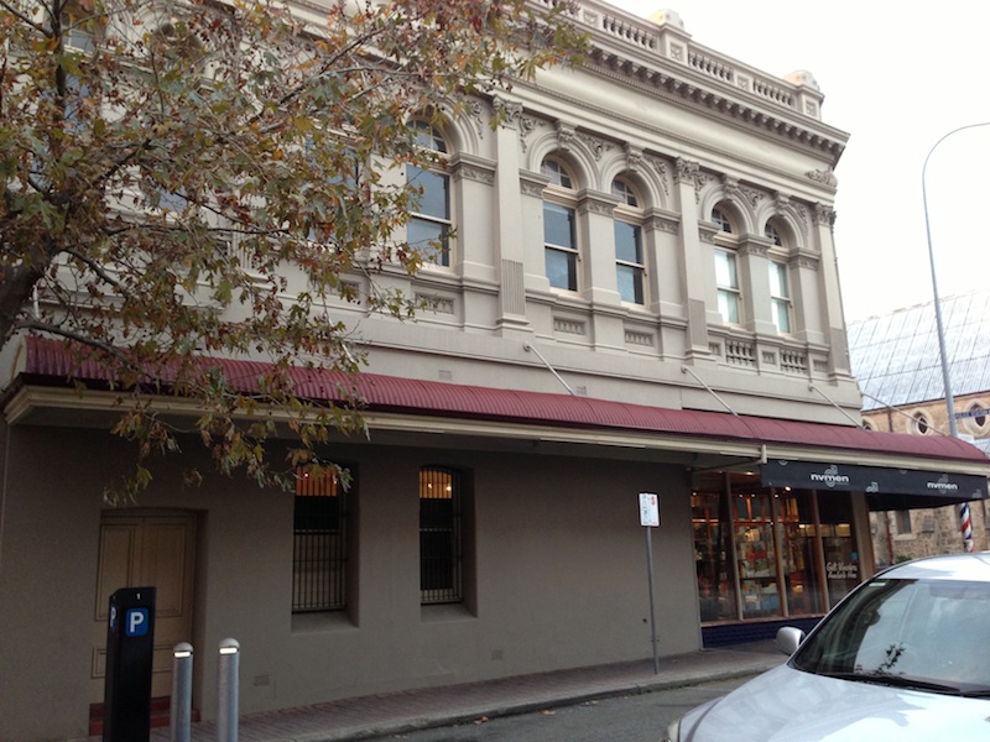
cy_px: 371
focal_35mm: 33
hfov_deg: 55.4
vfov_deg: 42.9
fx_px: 944
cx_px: 495
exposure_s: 1/20
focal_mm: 4.13
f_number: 2.4
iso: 125
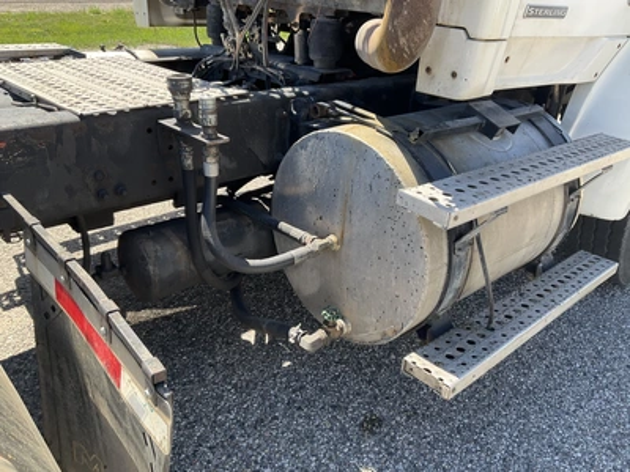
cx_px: 315
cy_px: 236
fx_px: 528
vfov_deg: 48.2
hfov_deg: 61.7
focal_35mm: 29
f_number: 1.8
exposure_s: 1/348
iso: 25
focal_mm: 3
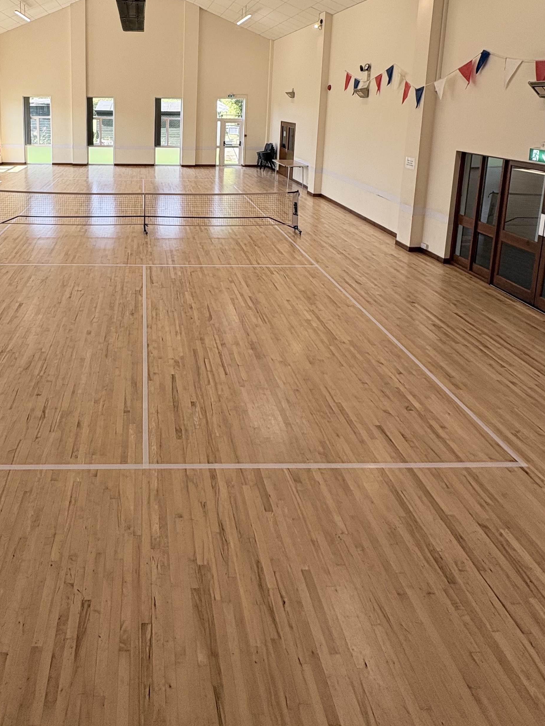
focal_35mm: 23
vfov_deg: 68.7
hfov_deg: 56.7
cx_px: 153
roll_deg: -0.5
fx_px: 483
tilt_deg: -8.3
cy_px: 174
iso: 50
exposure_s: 1/152
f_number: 2.2
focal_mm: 2.22
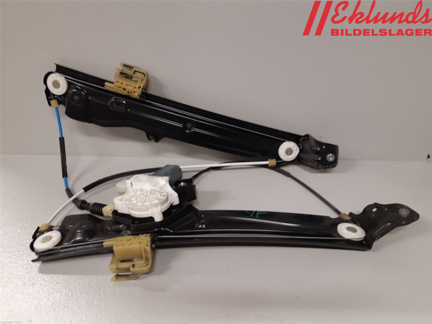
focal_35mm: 26
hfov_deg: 67.3
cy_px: 162
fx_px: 324
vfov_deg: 53.1
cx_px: 216
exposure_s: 1/50
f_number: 1.7
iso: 125
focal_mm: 3.93
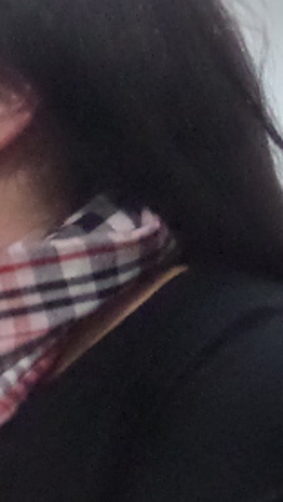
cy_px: 337
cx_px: -161
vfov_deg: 13.0
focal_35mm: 165
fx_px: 2199
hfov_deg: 7.2
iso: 800
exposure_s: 1/20
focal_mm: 6.8
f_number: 3.6
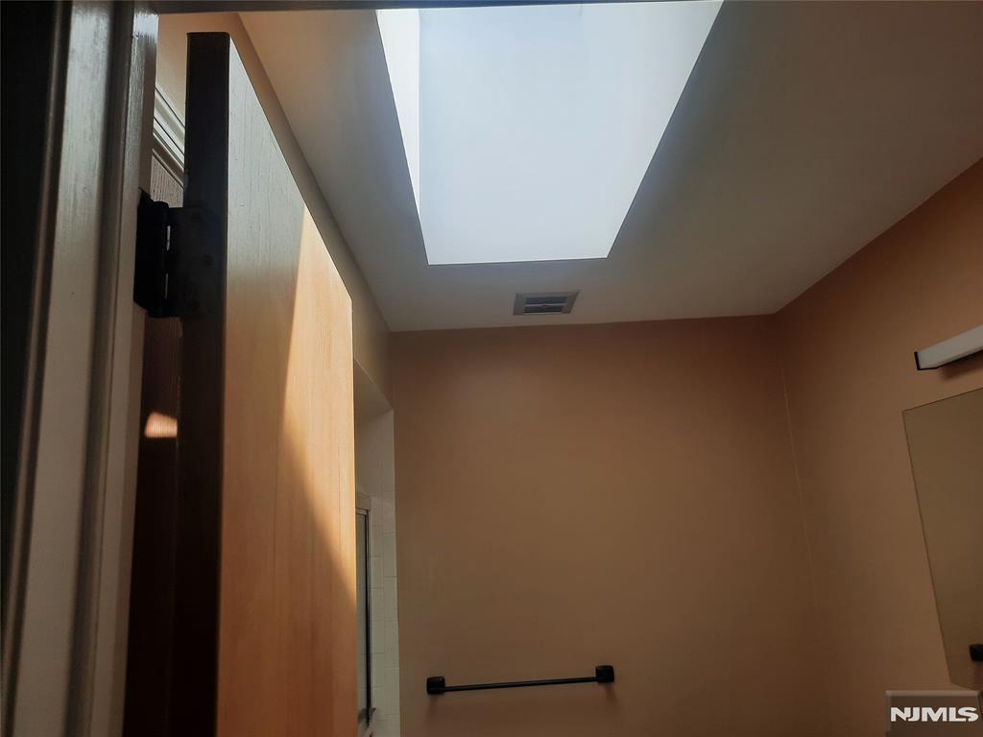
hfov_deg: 69.4
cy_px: 368
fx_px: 710
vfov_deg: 54.9
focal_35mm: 25
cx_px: 492
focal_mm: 4.6
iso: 32
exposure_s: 1/121
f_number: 2
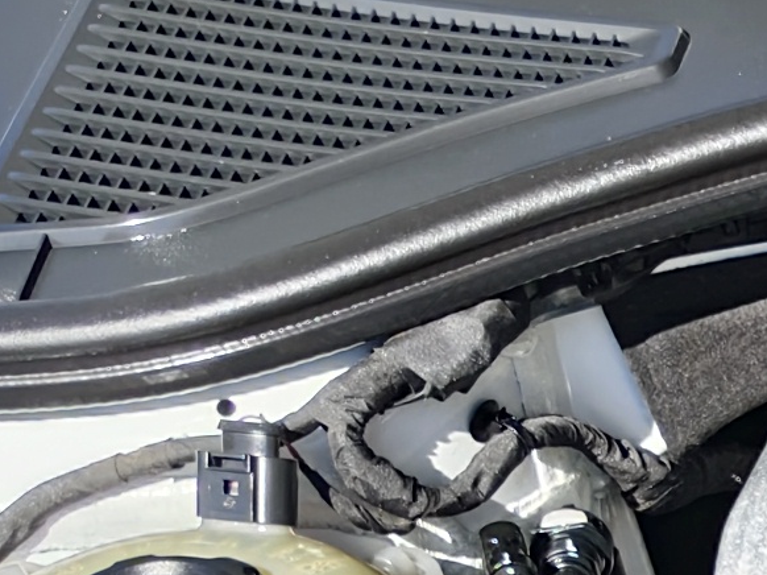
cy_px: 1343
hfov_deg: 10.2
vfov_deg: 8.4
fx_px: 3588
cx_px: 1995
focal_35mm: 162
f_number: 1.88
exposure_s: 1/478
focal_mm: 5.56
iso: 71
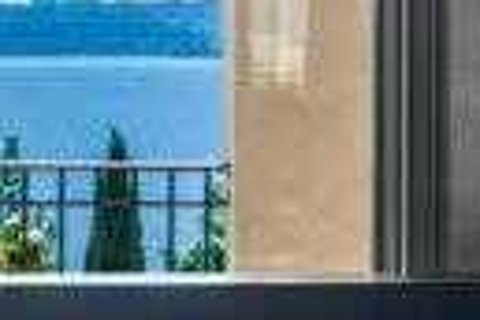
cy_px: 50
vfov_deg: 5.7
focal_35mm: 241
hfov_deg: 8.4
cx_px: -123
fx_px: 3213
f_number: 9
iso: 320
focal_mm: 78
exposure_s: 1/40
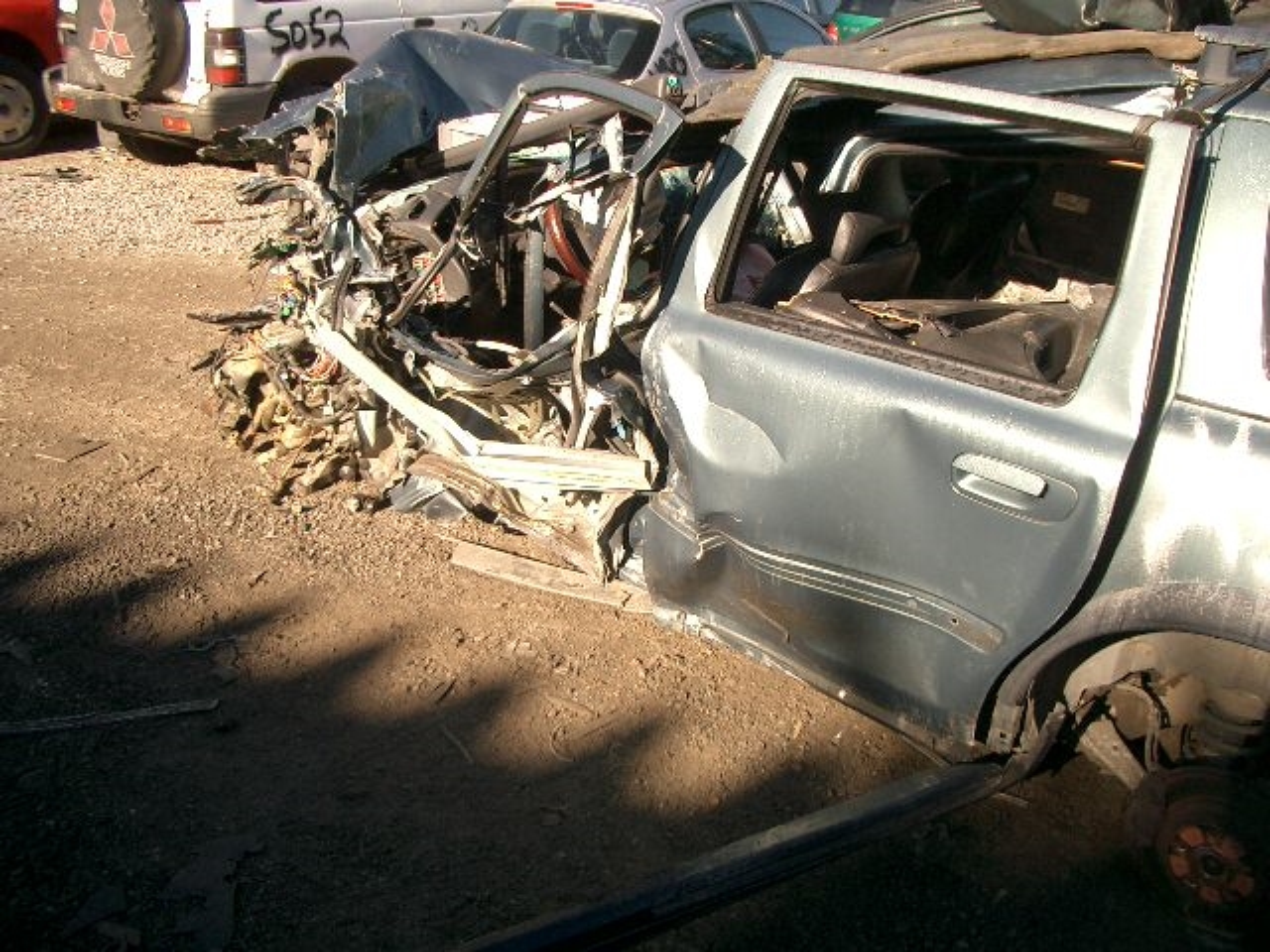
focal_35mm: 35
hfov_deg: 52.6
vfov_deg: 40.7
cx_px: 635
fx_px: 1284
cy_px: 476
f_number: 2.6
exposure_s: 1/500
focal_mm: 5.8
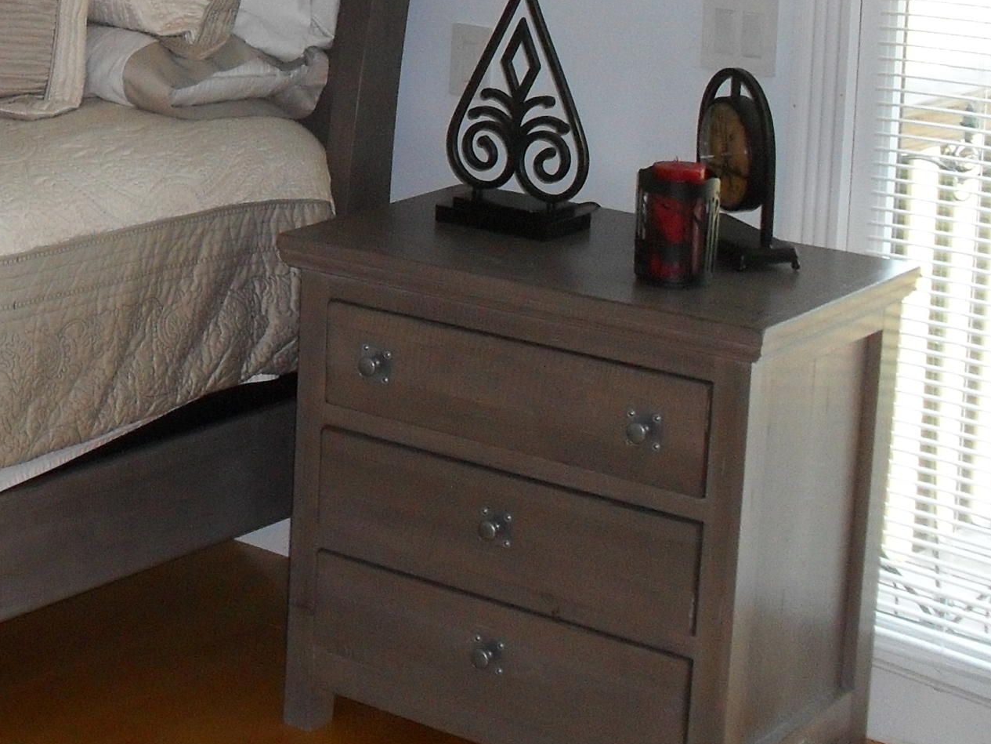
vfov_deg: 17.3
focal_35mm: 83
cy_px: -12
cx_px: -141
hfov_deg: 22.1
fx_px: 2376
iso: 200
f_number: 3.2
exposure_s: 1/45
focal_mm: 6.3
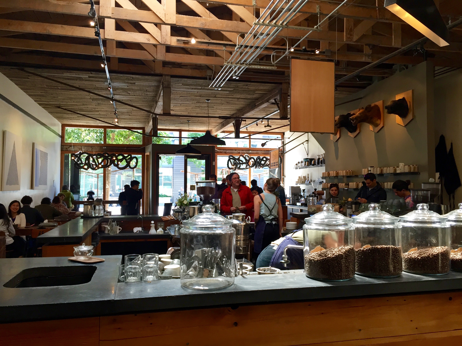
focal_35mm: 29
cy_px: 173
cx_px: 231
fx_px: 387
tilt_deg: +2.1
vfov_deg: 48.2
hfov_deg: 61.7
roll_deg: -1.5
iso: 40
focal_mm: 4.15
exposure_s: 1/40
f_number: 2.2
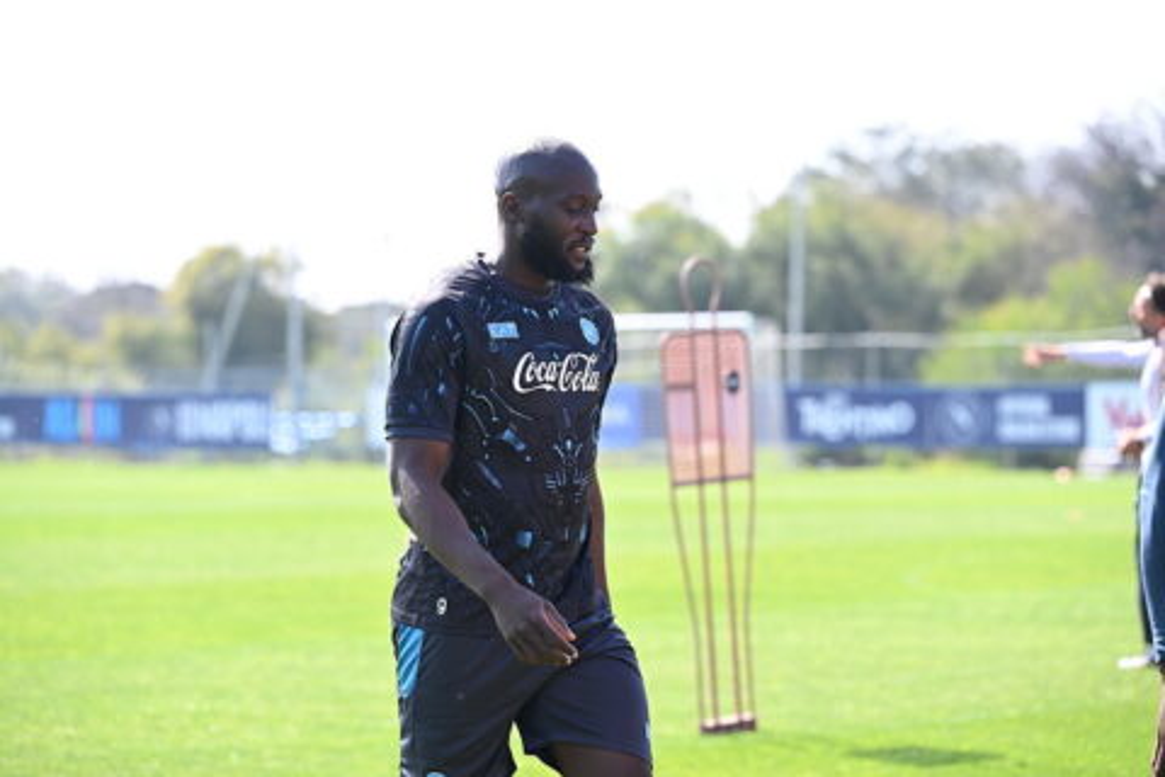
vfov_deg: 9.8
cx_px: 582
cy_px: 388
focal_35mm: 140
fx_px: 4530
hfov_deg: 14.7
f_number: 4
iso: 500
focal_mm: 140
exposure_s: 1/1250
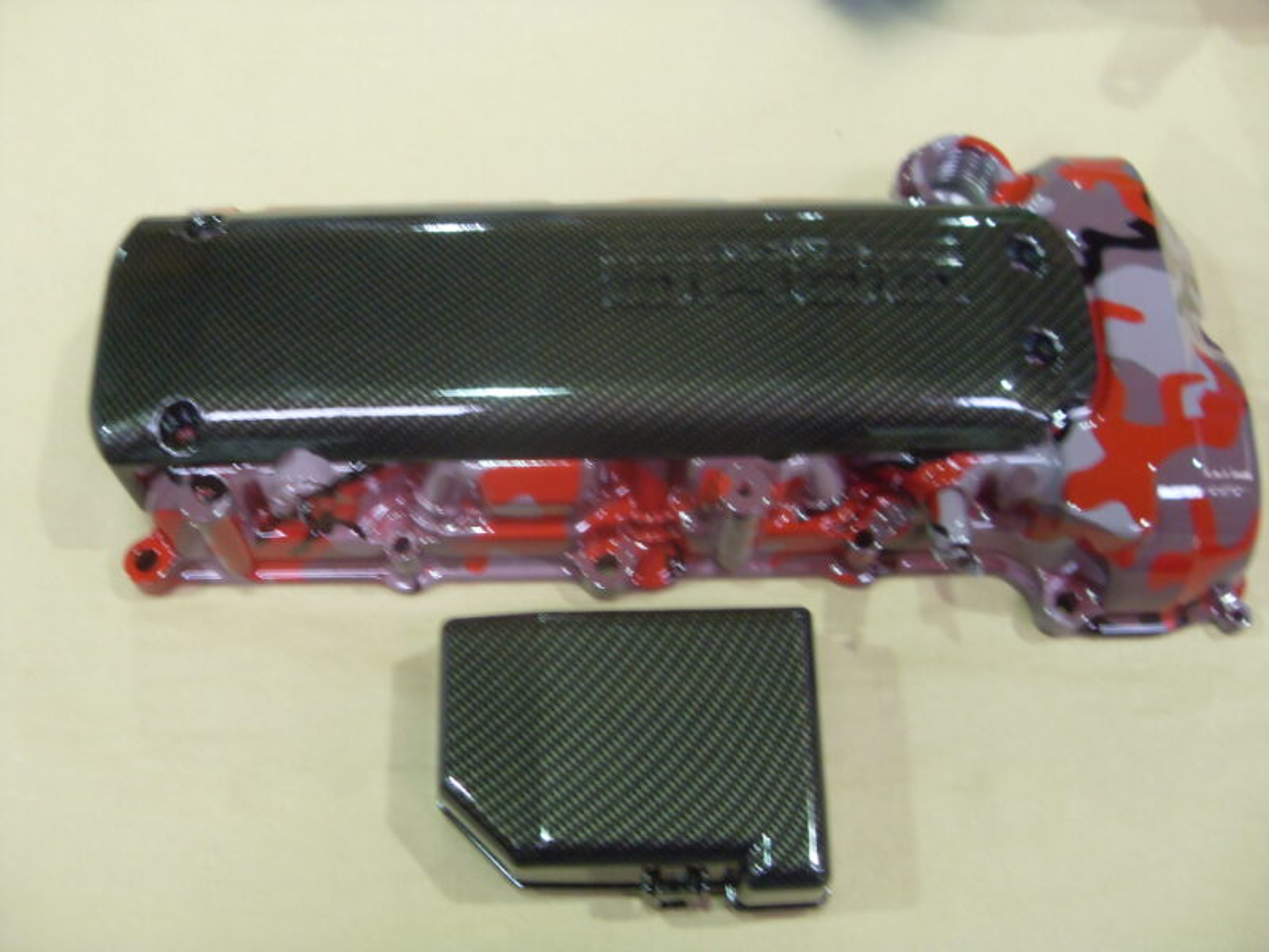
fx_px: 1283
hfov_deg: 52.6
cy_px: 476
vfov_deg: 40.7
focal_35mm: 35
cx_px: 634
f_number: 2.8
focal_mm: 6.3
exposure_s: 1/15
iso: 200
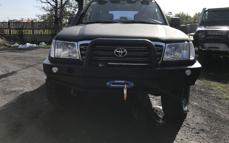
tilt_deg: -7.4
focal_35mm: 30
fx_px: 187
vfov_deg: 41.6
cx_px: 115
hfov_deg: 62.9
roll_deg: +0.2
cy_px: 57
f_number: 1.8
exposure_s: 1/2179
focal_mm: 3.99
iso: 20
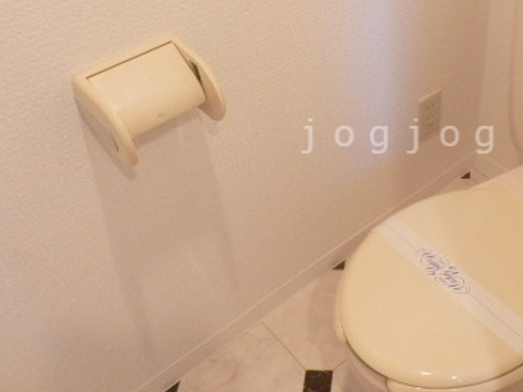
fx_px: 650
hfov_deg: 42.3
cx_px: 401
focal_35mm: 43
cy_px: 136
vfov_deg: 33.4
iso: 200
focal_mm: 4.2
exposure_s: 1/30
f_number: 3
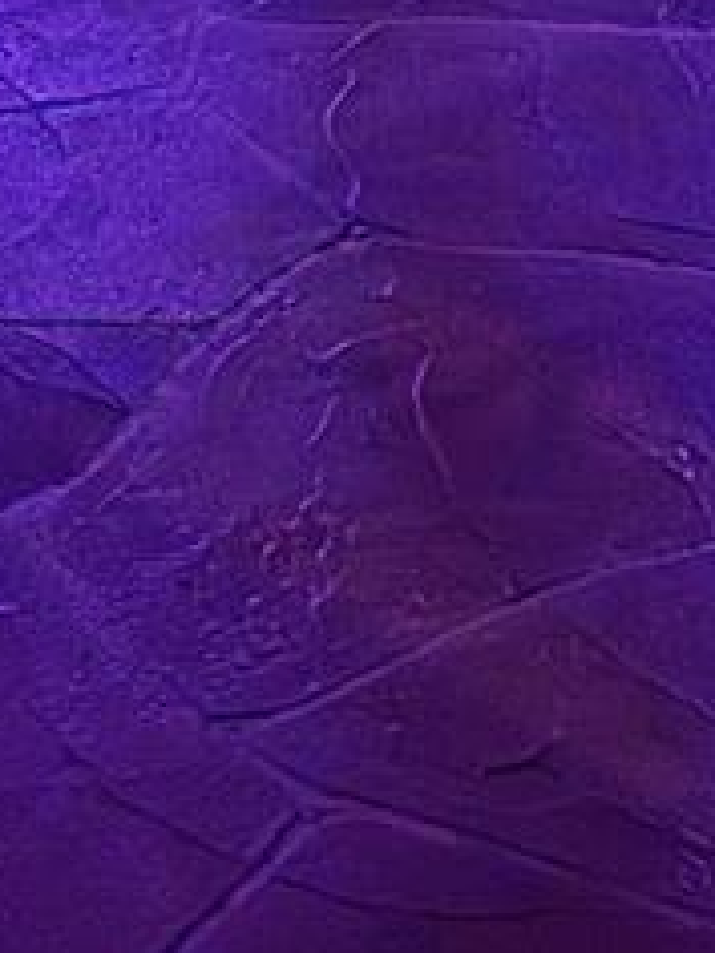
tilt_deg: -6.7
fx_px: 3360
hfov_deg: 12.1
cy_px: -1110
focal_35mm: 122
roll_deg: -0.2
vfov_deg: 13.3
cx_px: 368
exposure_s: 1/9
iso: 1600
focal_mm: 6.76
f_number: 1.78
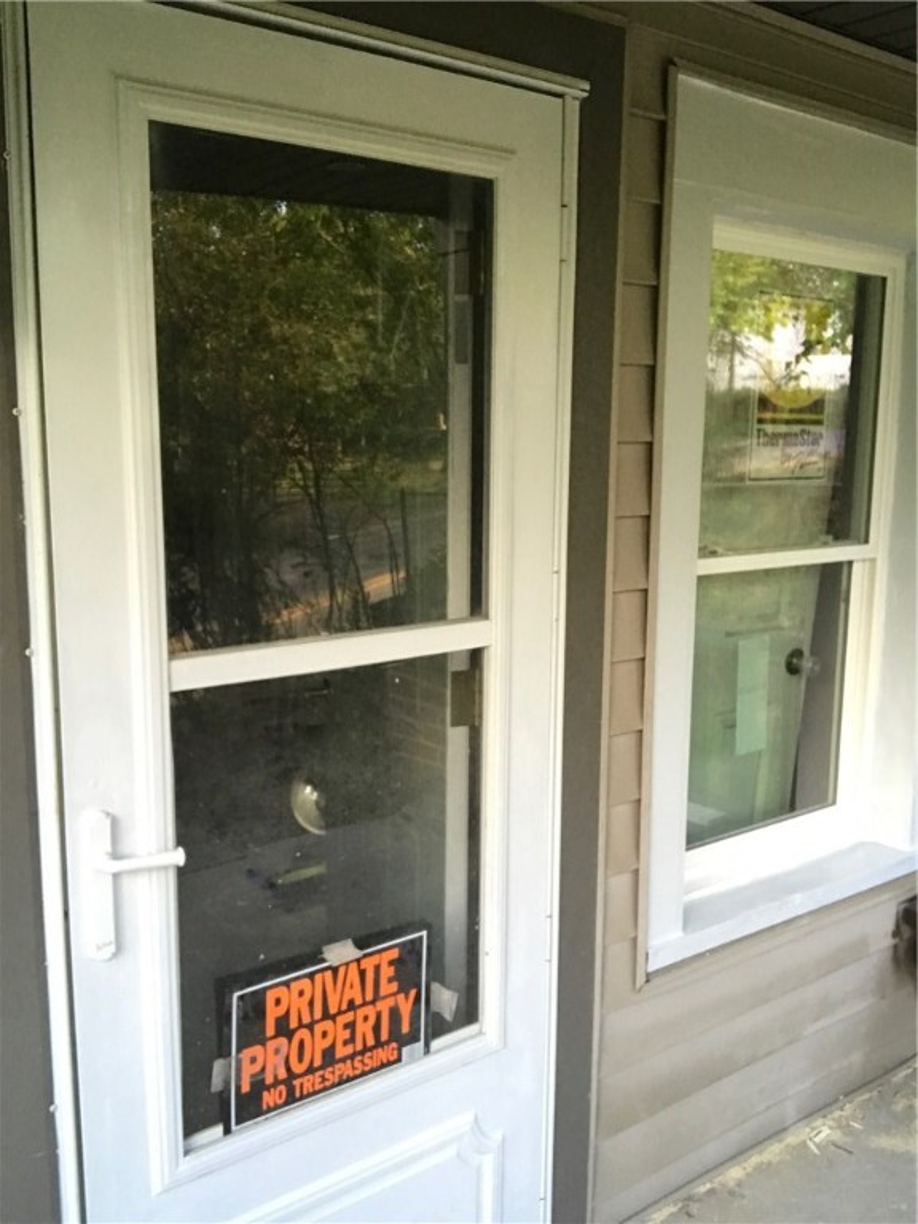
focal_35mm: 32
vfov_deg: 56.8
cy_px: 612
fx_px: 1131
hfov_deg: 44.2
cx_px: 459
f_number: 2.2
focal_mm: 2.87
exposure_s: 1/30
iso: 40
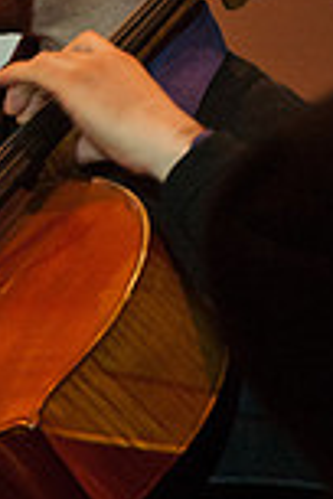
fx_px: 4287
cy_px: 219
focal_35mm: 309
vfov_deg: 6.7
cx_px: 34
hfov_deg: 4.4
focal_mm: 70
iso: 1600
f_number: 4
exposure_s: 1/80
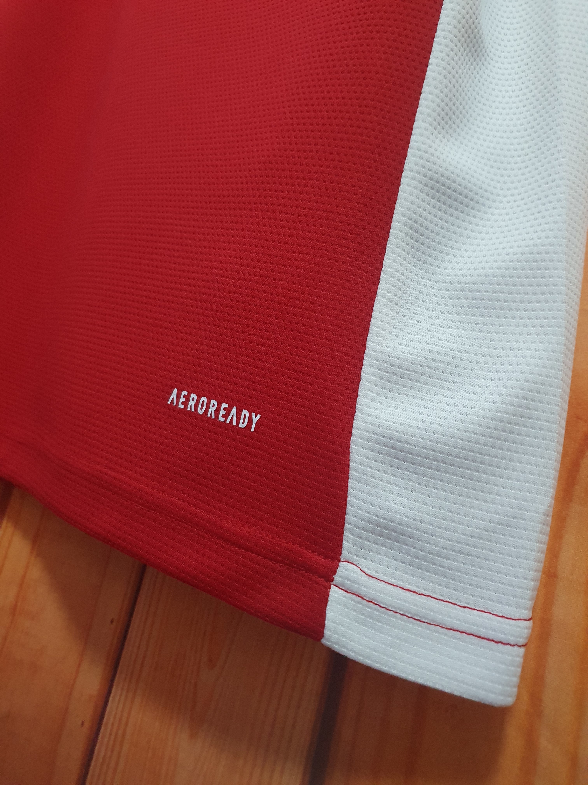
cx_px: 294
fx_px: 589
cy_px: 392
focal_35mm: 26
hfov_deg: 53.1
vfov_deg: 67.3
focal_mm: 4.32
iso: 500
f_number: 1.5
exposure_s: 1/33
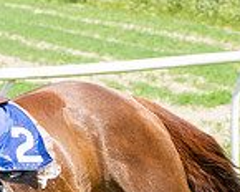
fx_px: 3026
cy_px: 164
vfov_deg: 3.6
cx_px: -92
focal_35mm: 426
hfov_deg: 4.5
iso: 200
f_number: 5
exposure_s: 1/1250
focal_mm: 70
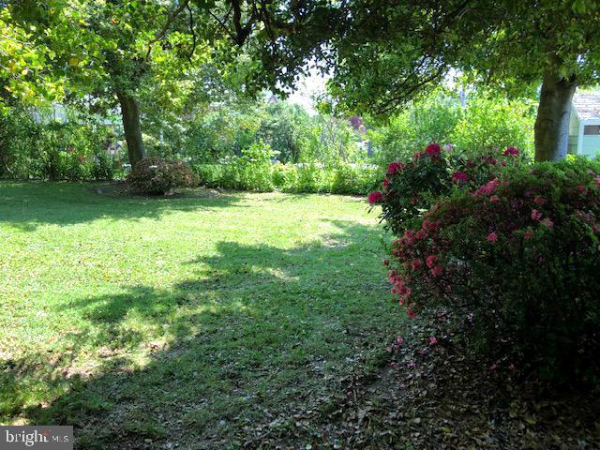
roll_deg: +1.5
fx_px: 485
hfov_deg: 63.4
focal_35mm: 28
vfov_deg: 49.7
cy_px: 225
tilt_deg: -12.3
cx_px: 300
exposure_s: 1/242
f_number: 1.8
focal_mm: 3.99
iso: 20
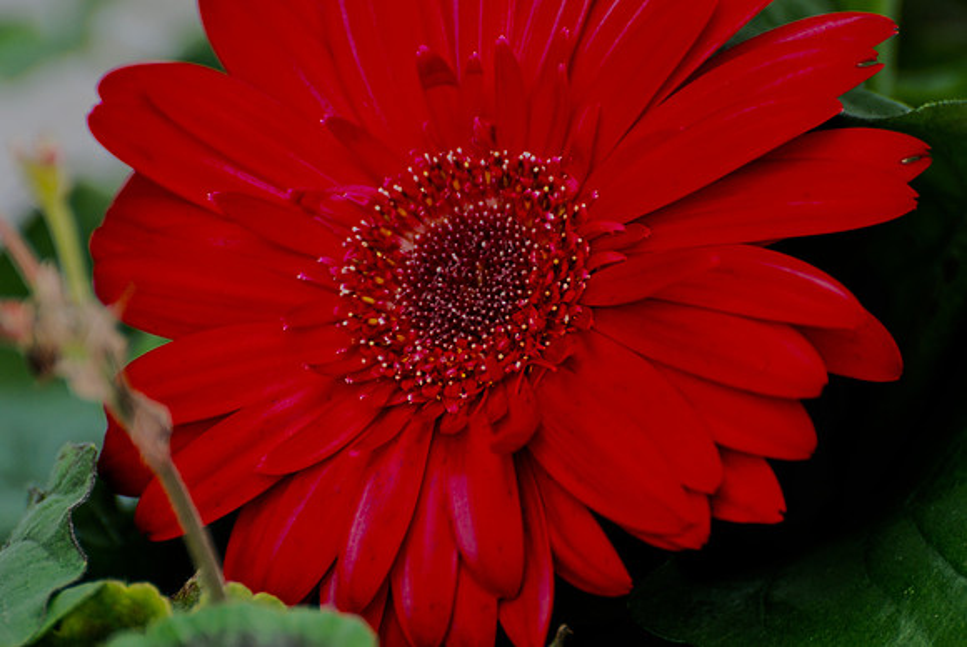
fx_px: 12099
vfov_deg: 3.1
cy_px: 324
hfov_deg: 4.6
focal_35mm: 450
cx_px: 484
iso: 200
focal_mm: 300
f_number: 5.6
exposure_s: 1/50
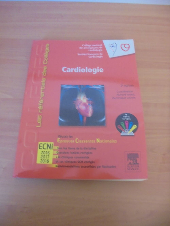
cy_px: 113
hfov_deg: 53.1
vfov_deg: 67.3
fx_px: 170
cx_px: 85
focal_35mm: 26
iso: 400
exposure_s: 1/15
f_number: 3.5
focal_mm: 4.6
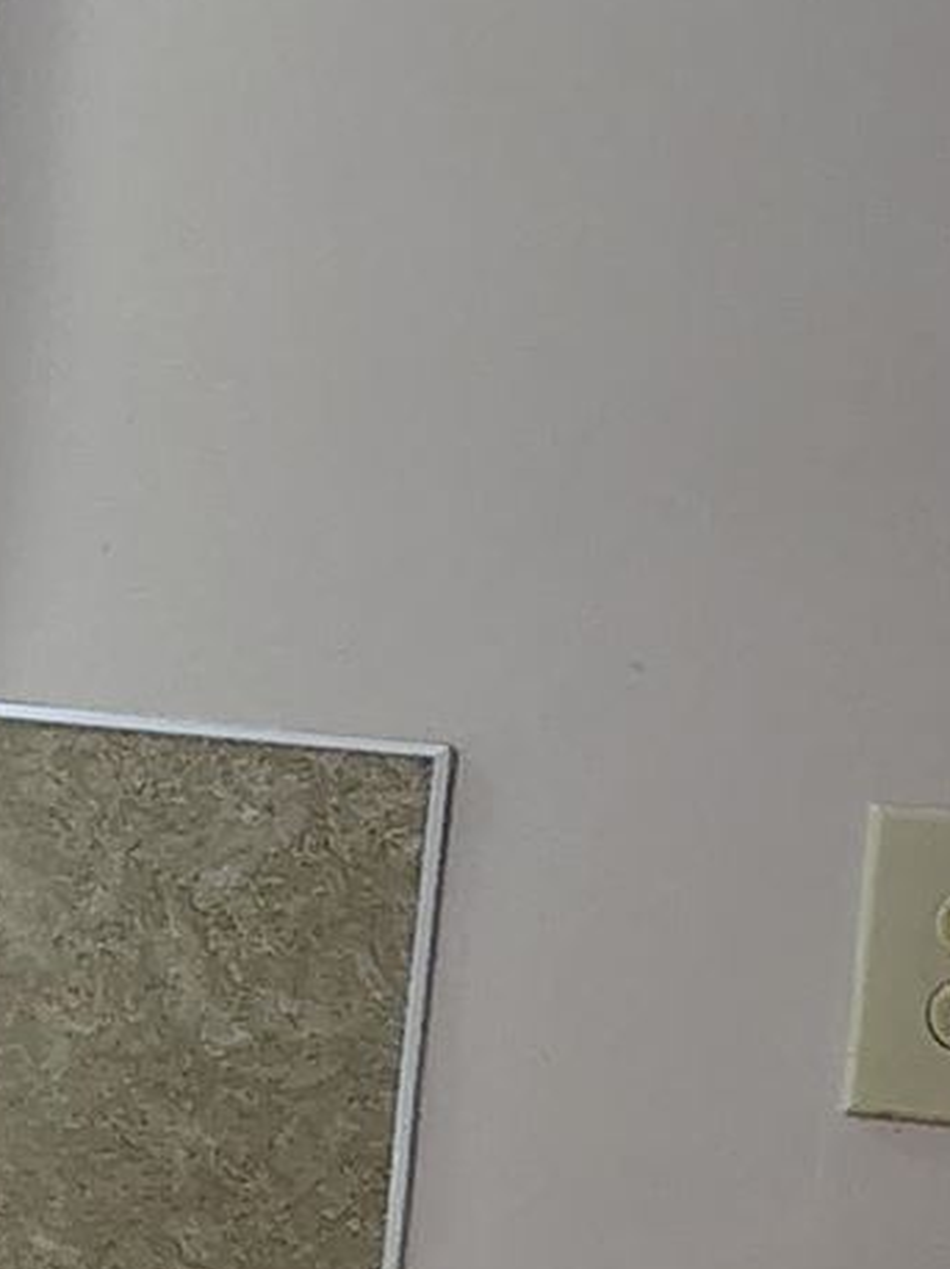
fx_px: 5897
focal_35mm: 161
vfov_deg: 12.3
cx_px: -3052
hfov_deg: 6.8
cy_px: 779
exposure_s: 1/60
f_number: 1.8
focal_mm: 5.56
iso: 633
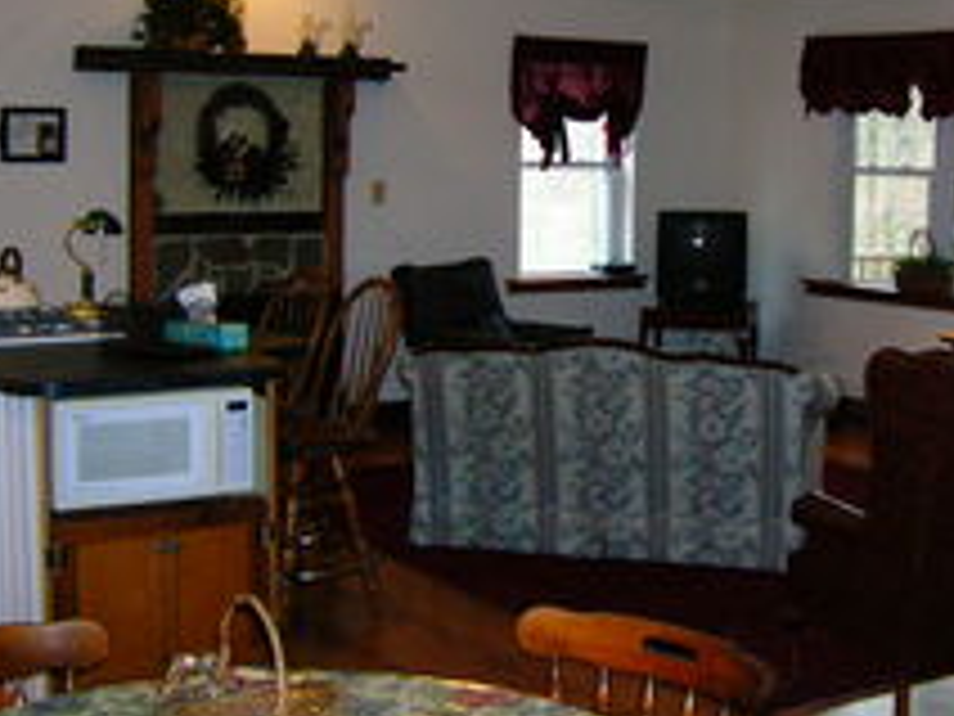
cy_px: 203
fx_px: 1626
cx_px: 648
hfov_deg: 32.4
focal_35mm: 59
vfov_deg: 24.6
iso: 184
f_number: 2.9
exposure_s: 1/60.1
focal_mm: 5.7
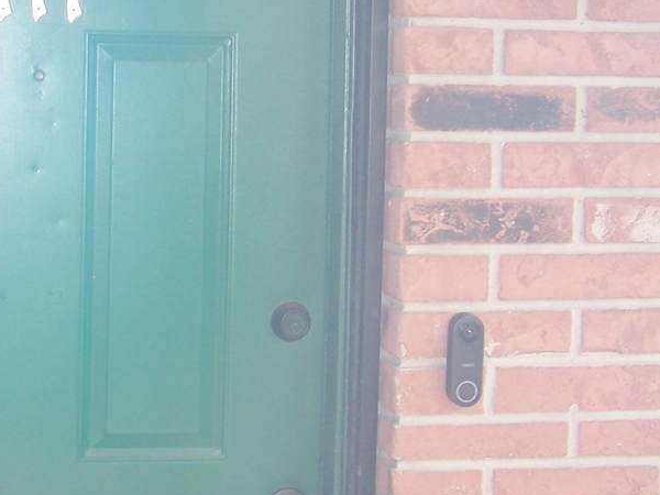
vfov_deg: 18.1
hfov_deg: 23.6
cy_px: 103
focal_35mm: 81
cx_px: 96
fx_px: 1544
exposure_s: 1/60
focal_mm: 6.3
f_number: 2.8
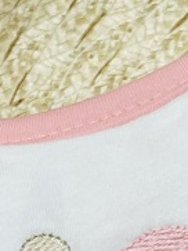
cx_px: 268
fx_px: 1118
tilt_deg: -70.7
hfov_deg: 9.4
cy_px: 354
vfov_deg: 12.3
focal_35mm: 154
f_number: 1.8
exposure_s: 1/120
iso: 80
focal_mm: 3.99
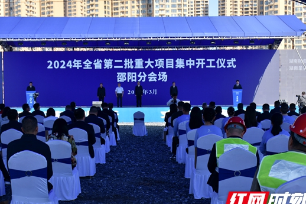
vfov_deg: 20.6
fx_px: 561
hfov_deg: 30.5
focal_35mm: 66
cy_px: 111
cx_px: 149
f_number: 8
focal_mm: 38
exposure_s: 1/100
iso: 100
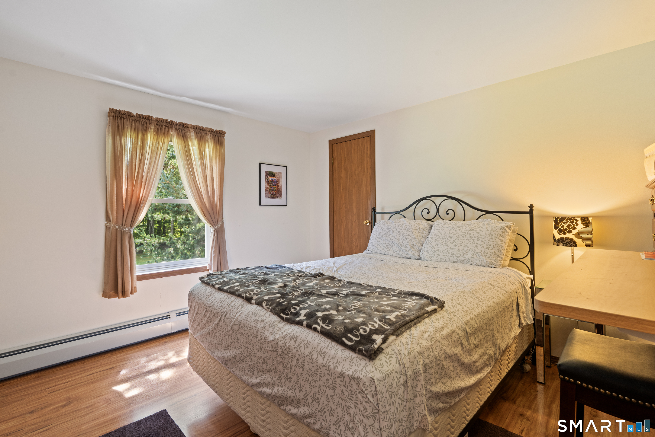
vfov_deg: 72.1
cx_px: 328
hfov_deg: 95.0
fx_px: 300
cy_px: 218
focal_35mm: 16
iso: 400
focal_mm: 16.5
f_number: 8
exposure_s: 1/1.25
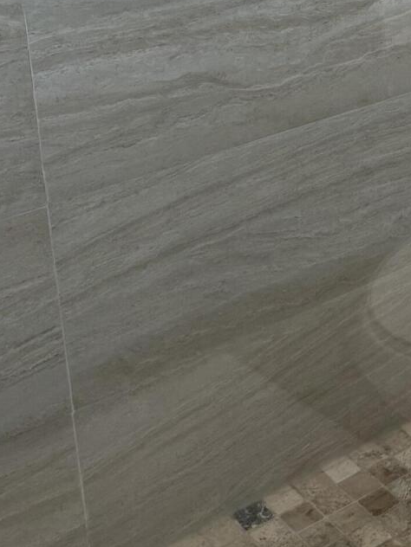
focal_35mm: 76
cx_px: 591
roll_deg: +0.3
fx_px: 1203
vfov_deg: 24.2
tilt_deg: -15.1
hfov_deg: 17.6
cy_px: -33
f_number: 1.78
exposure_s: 1/121
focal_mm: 6.76
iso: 200
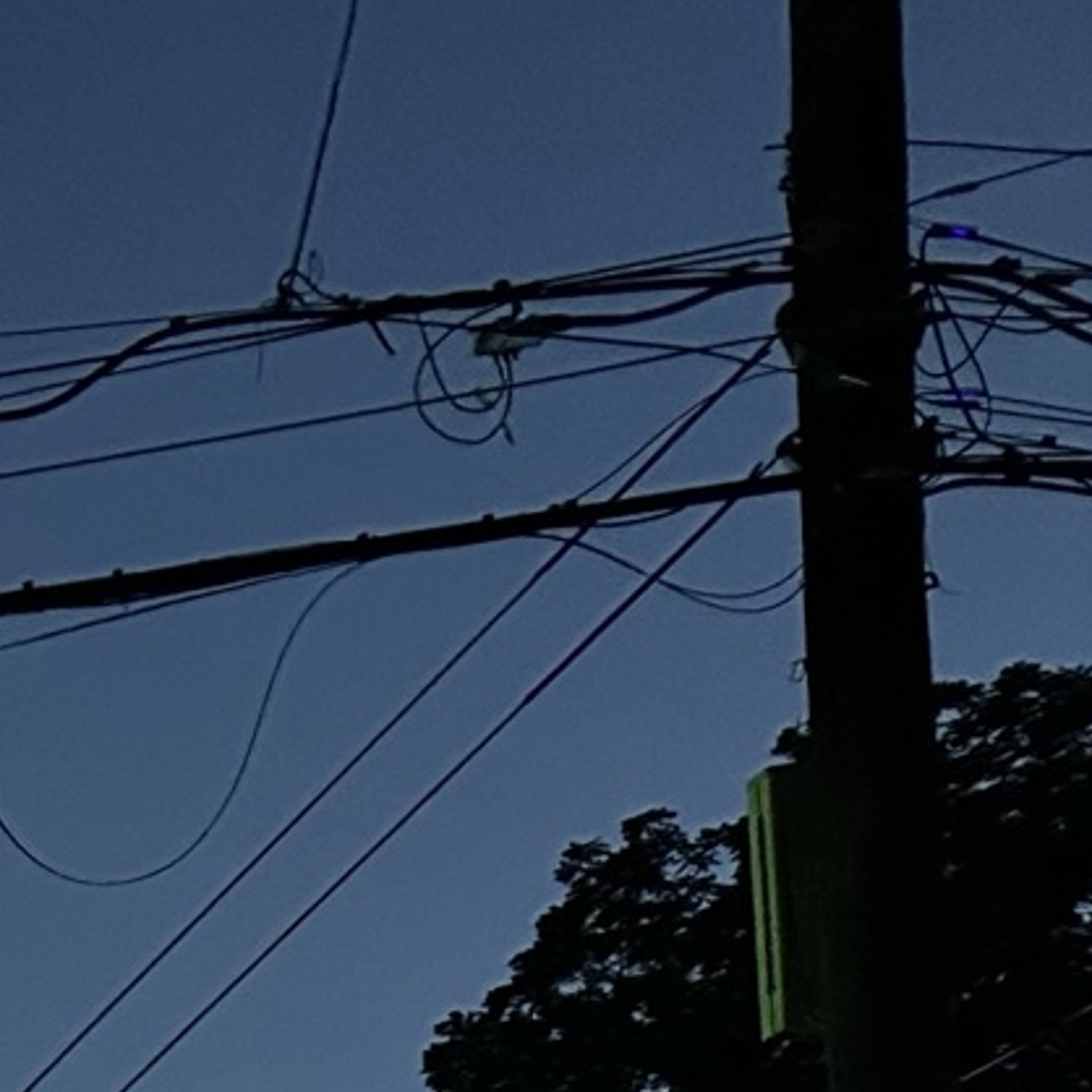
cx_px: -1523
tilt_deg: +6.9
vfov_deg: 14.8
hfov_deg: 12.9
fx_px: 3712
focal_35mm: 104
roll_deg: -1.2
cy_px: 1899
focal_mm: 6.86
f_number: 1.78
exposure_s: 1/28
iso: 1250
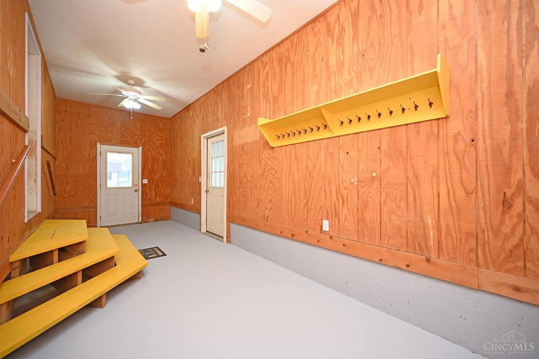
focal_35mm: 14
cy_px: 180
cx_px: 270
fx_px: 210
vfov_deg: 81.2
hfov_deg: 104.3
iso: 800
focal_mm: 14
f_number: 4
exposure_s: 1/60
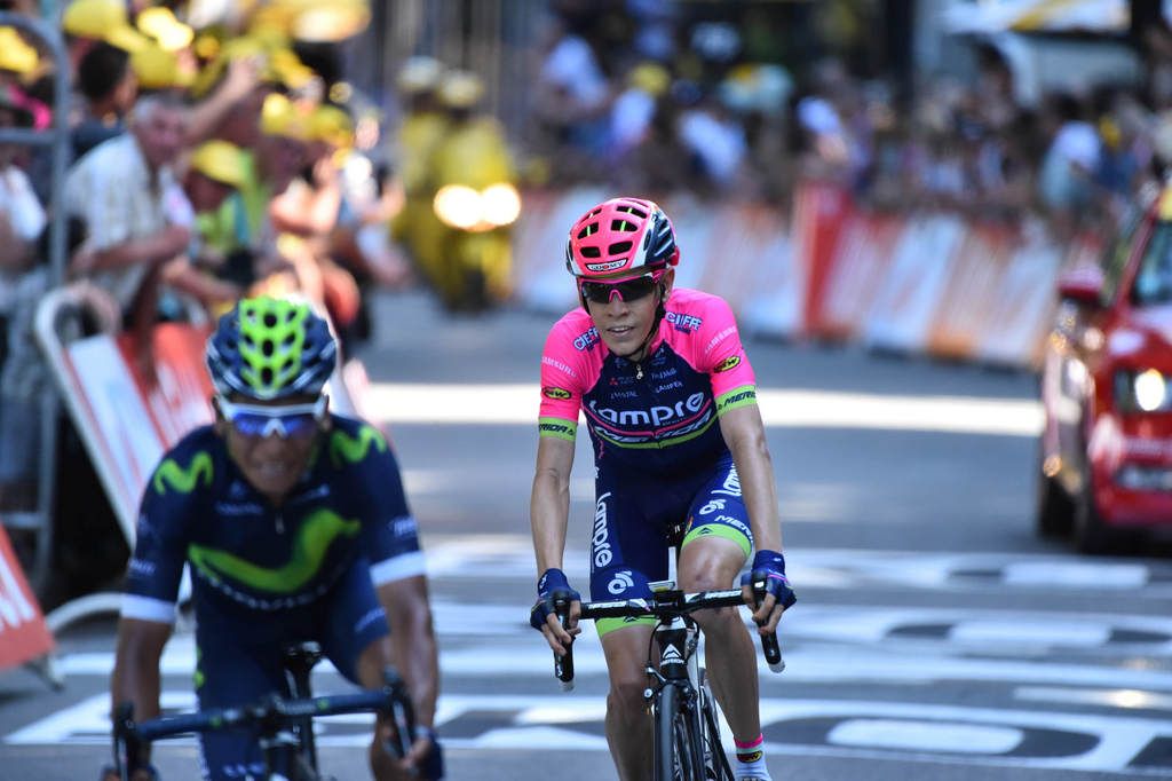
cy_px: 390
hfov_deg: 4.1
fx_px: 16272
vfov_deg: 2.7
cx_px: 586
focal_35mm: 500
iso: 3600
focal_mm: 500
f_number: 5.6
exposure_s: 1/1250
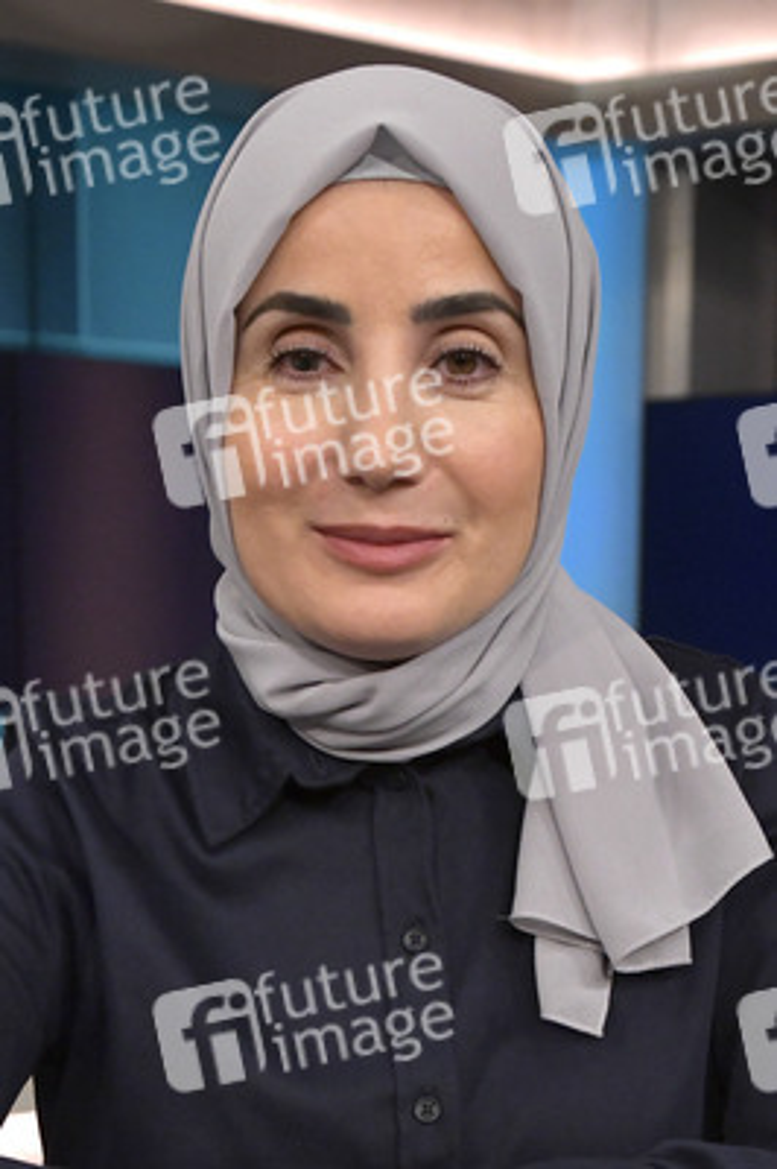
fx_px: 1103
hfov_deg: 38.8
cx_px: 388
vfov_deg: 55.8
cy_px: 584
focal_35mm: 34
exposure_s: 1/200
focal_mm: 34
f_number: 5.6
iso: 2500
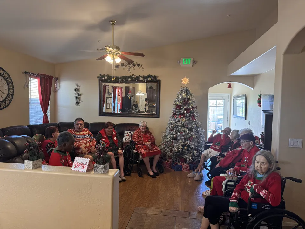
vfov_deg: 56.8
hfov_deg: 71.6
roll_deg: -1.4
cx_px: 152
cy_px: 114
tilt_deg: -3.5
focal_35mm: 24
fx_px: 211
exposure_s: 1/60
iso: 320
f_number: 1.8
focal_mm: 6.8
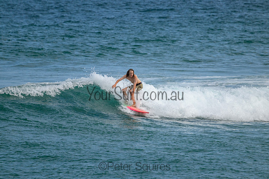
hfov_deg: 2.6
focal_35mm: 800
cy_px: 90
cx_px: 134
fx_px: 5979
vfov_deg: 1.7
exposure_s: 1/2000
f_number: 11
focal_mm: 800
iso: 1250
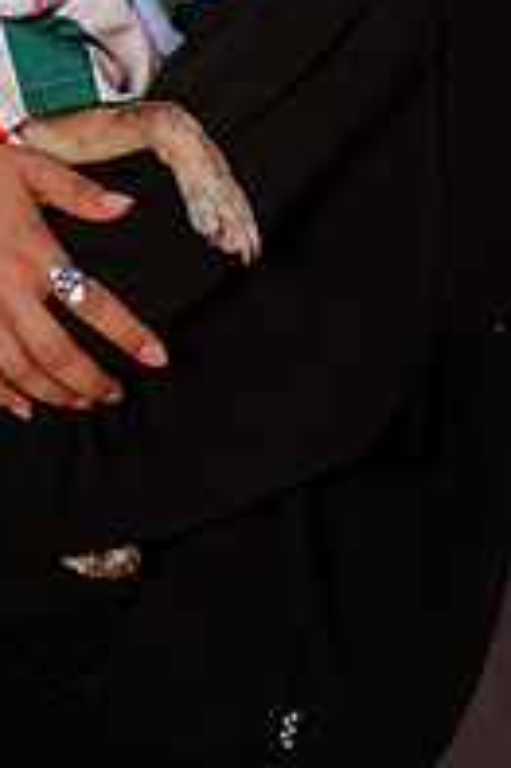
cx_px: 164
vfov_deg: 23.6
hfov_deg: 17.0
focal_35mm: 80
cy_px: -101
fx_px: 1706
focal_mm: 35
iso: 1600
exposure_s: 1/125
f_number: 1.4
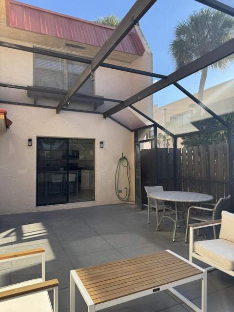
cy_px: 156
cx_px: 117
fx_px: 216
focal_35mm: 24
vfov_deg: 71.6
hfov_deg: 56.8
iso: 80
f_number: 1.78
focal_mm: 6.76
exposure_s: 1/773
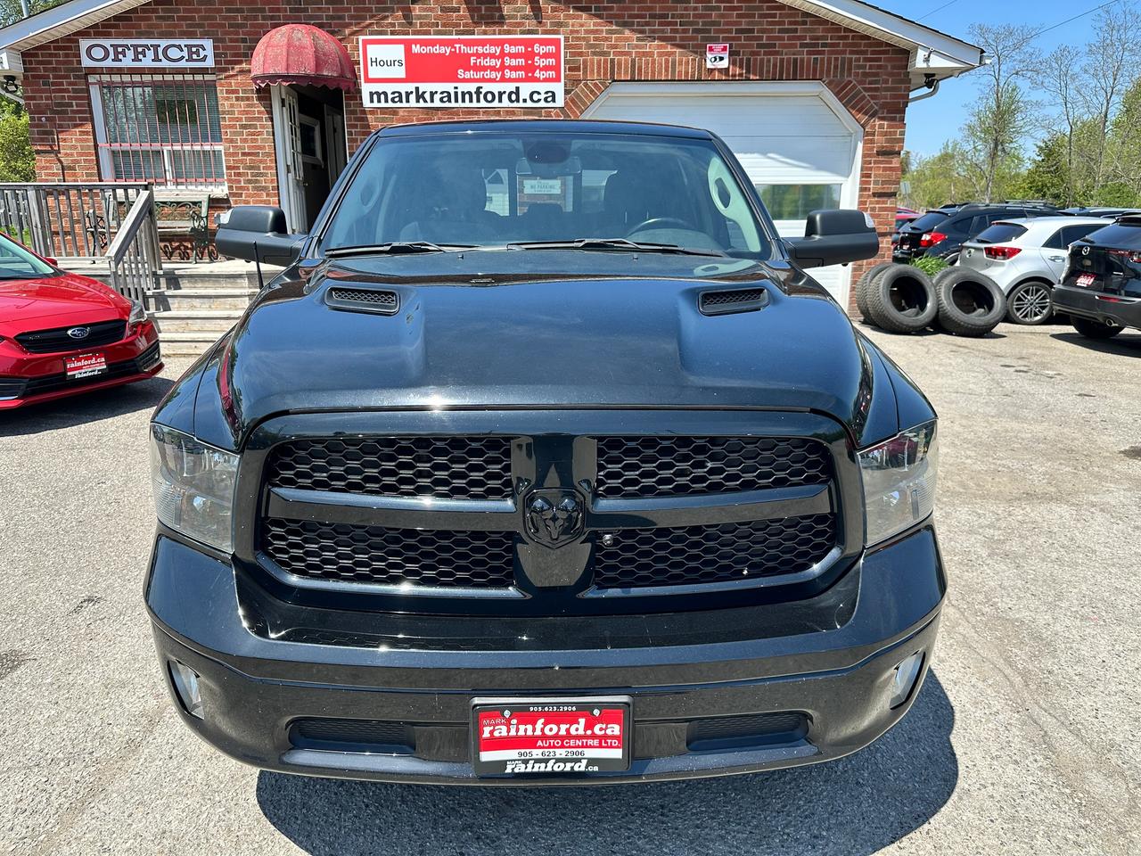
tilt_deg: -14.6
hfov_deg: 71.6
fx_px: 791
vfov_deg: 56.8
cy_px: 428
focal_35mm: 24
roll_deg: +0.9
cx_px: 570
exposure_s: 1/2070
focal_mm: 6.86
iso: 80
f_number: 1.78
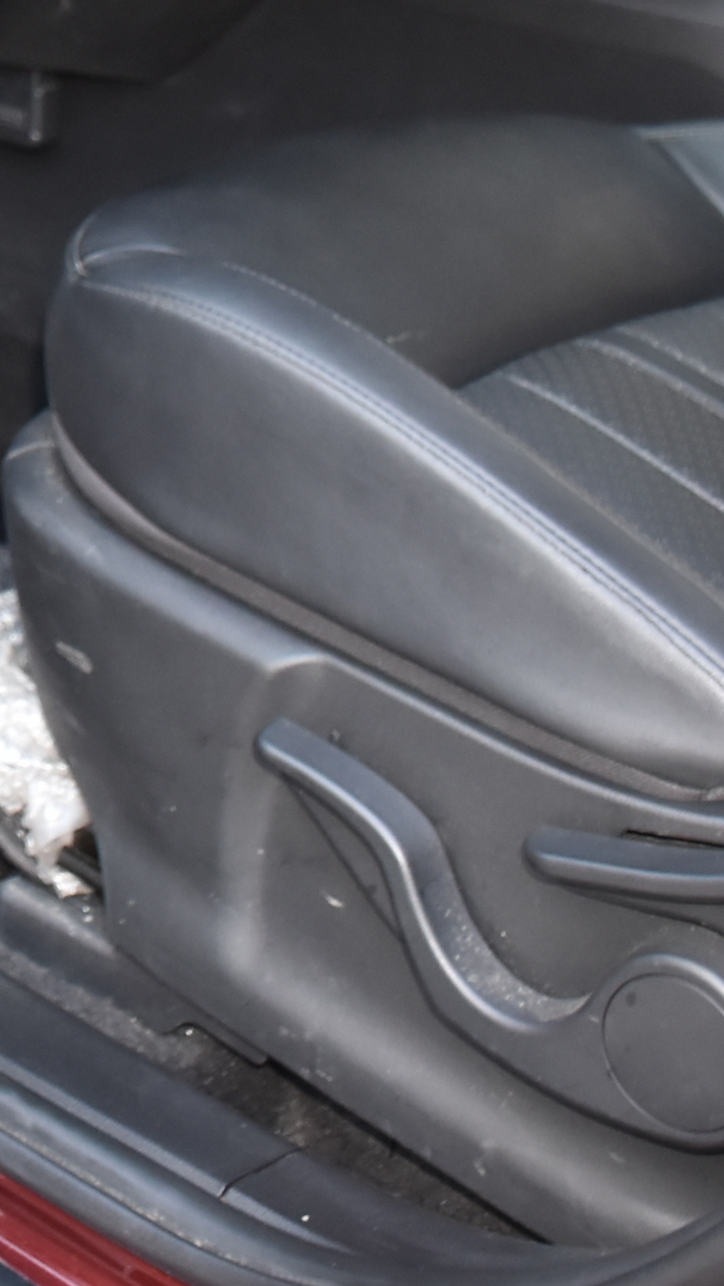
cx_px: -644
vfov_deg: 24.1
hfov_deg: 12.7
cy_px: 49
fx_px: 2900
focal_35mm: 85
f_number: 4
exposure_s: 1/60
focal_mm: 18
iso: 800
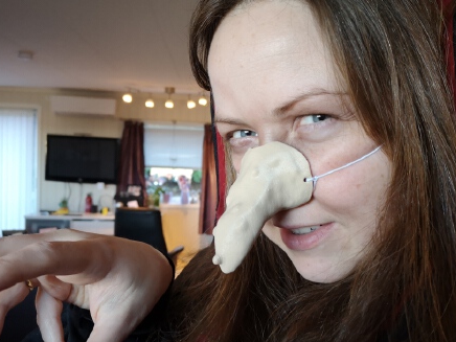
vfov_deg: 42.9
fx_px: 435
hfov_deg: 55.1
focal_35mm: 33
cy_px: 176
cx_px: 265
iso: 320
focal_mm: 3.95
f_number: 1.8
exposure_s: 1/100
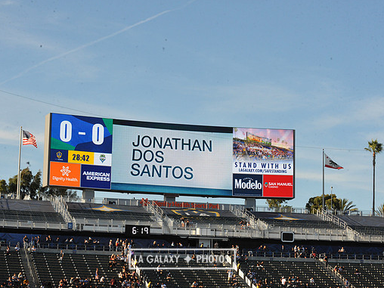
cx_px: 182
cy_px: 145
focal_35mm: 90
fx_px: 998
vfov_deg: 16.4
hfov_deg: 21.8
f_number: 16
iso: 1600
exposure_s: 1/1000
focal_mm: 82
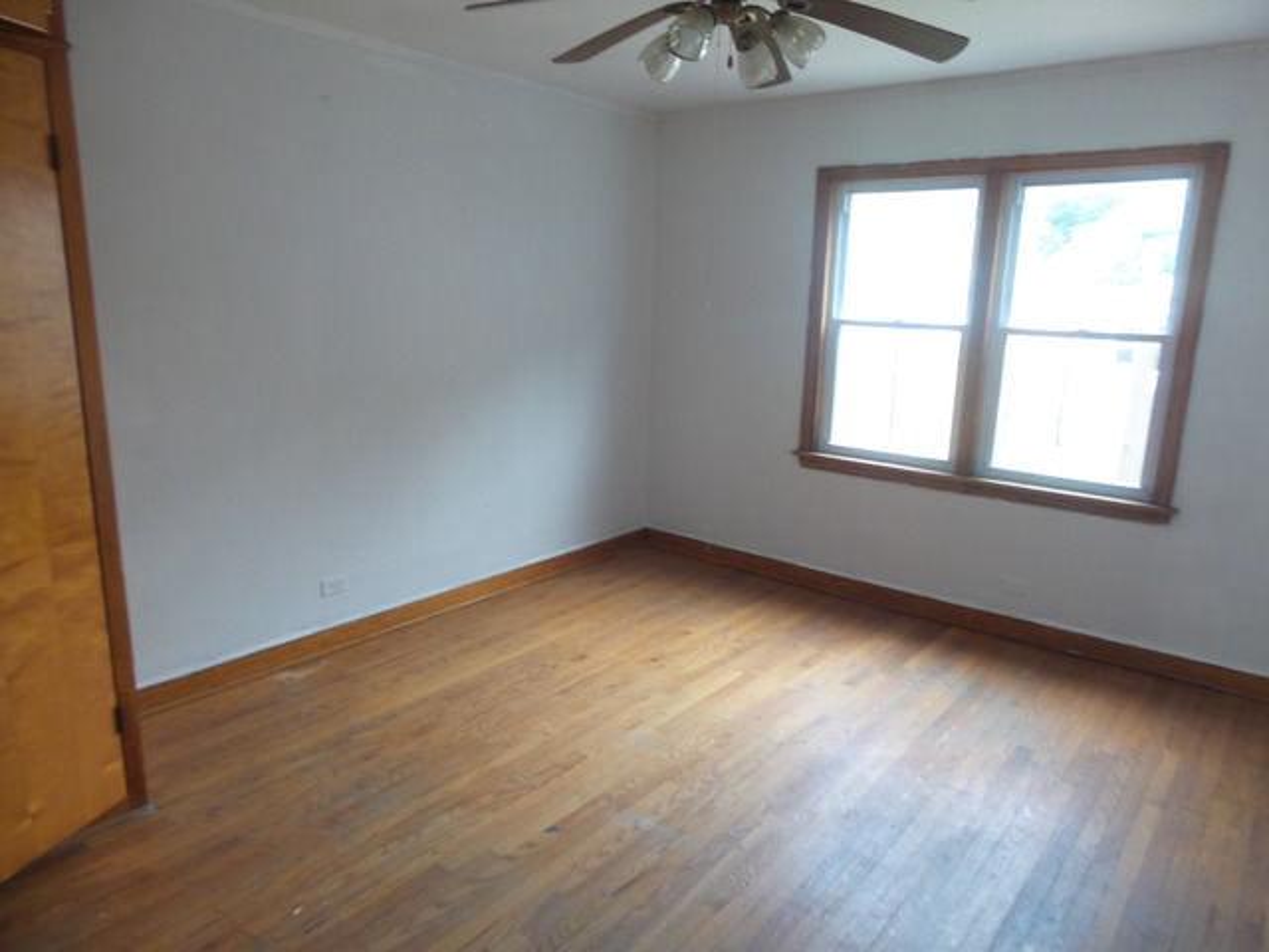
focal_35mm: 23
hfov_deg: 73.9
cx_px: 634
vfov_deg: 58.9
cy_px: 476
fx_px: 843
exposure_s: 1/30
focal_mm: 4.1
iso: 250
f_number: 2.8
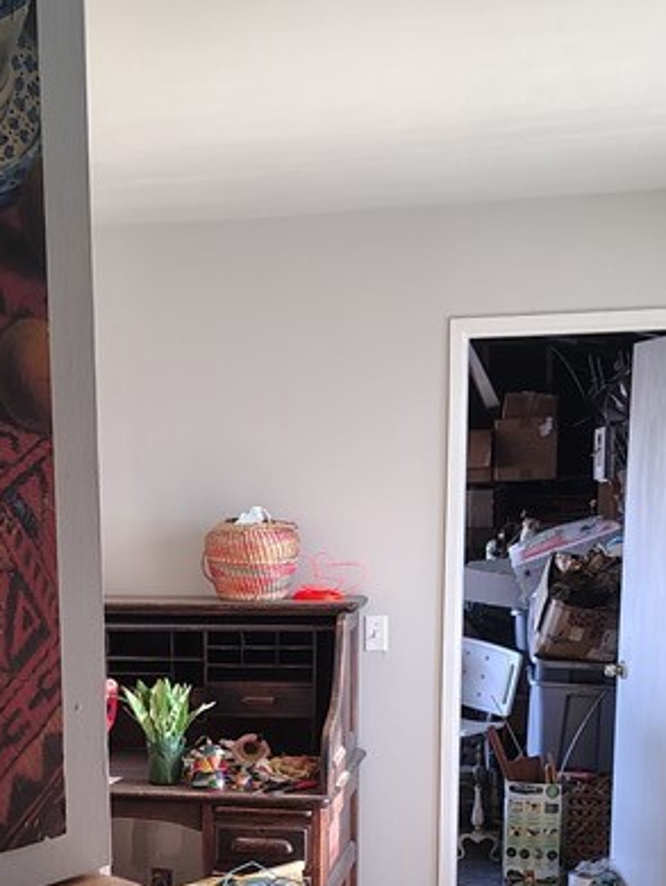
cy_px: 797
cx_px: 107
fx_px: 1614
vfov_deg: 29.4
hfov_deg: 22.9
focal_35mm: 63
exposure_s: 1/120
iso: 632
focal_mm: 5.56
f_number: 1.8
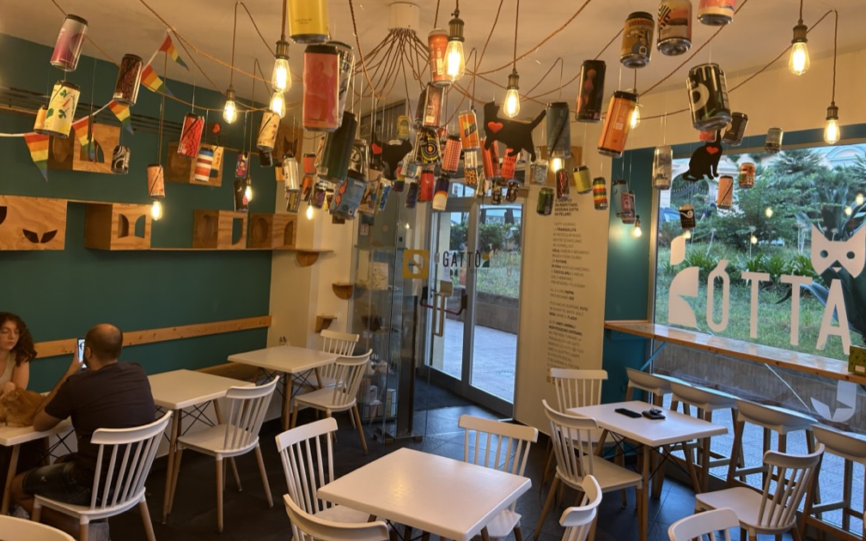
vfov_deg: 44.3
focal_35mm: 28
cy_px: 217
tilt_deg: +3.1
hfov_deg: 66.5
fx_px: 661
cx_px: 435
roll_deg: -2.9
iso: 100
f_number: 1.5
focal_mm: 5.7
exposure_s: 1/50
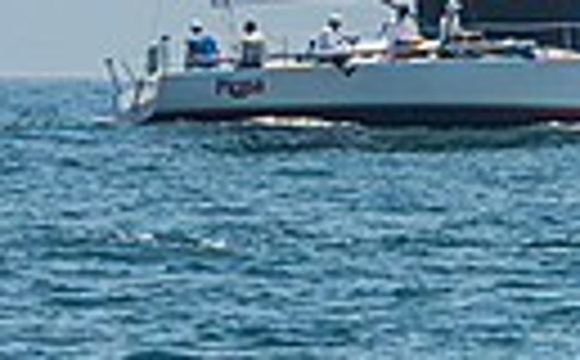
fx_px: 16656
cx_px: 761
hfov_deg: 2.0
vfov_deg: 1.2
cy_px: -600
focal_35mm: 1056
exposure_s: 1/3200
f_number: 6.3
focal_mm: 185
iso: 400
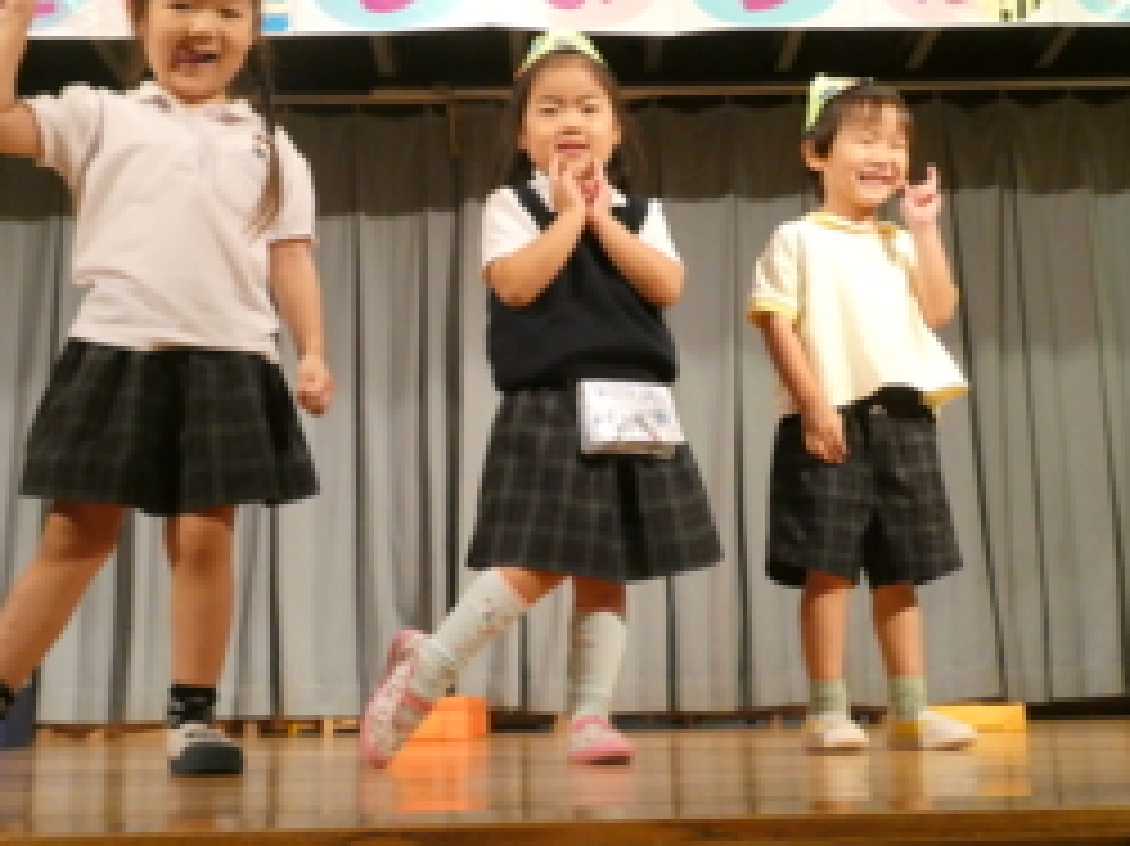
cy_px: 396
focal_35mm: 46
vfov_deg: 31.5
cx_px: 572
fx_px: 1501
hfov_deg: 41.3
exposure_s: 1/80
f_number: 3.6
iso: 1000
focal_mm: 5.8
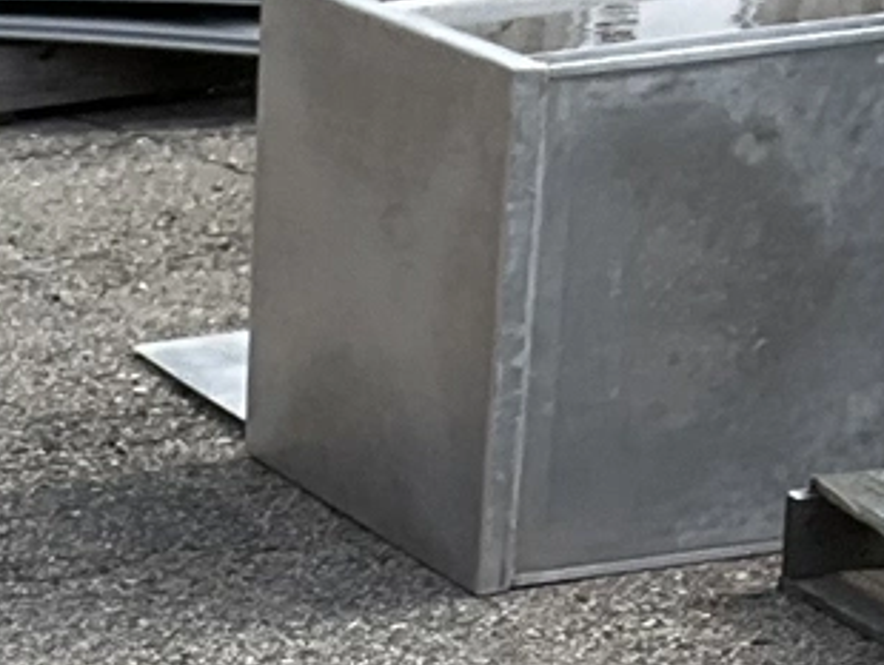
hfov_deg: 9.8
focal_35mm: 187
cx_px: -864
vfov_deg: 7.1
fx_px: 4779
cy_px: 1964
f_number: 1.8
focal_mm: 3
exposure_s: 1/1168
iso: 25
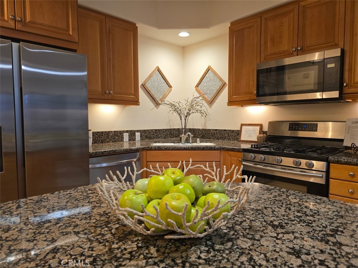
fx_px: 238
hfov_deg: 73.9
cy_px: 134
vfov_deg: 58.9
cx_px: 179
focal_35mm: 23
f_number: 1.7
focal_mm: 6.3
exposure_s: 1/120
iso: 320
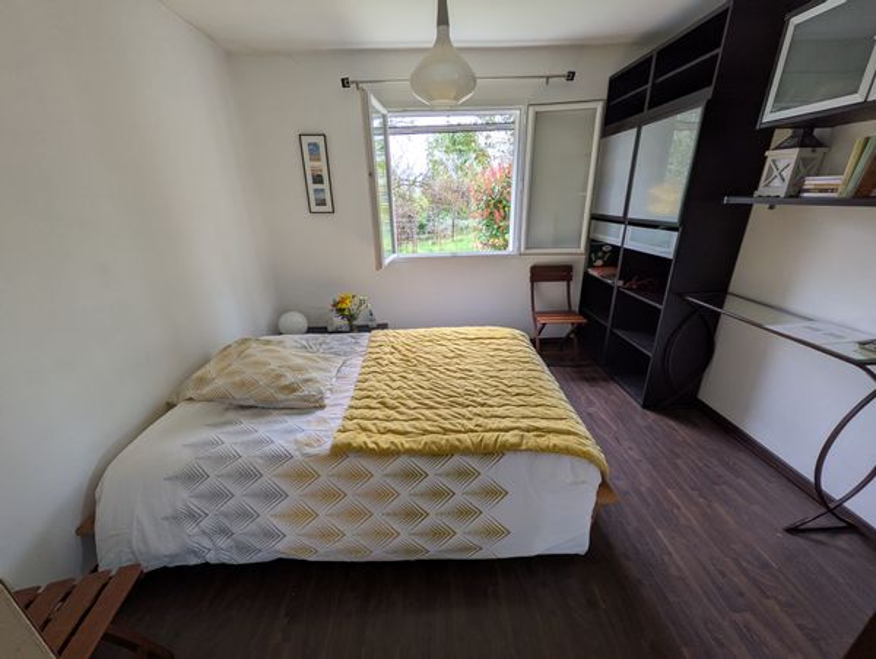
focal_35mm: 14
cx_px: 438
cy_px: 330
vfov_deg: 85.8
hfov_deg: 102.0
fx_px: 355
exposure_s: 1/100
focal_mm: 1.83
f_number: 2.2
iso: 91
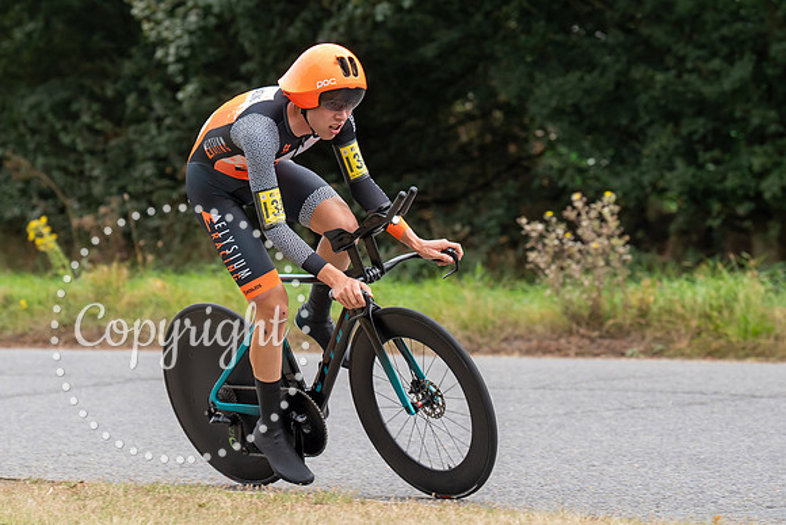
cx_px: 314
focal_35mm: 167
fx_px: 3639
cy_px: 197
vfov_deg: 8.2
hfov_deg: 12.3
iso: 800
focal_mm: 119
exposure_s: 1/1000
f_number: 4
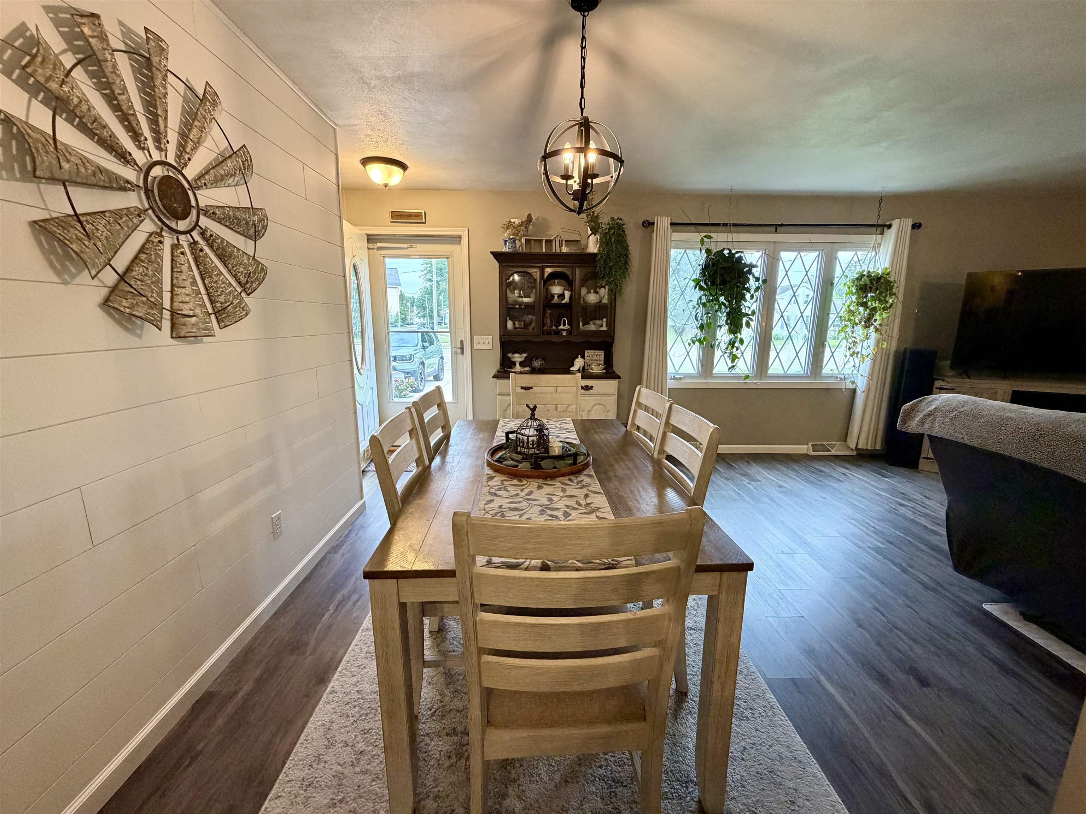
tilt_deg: -11.5
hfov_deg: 102.1
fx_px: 439
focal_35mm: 14
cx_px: 543
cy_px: 407
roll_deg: +0.1
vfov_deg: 85.7
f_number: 2.2
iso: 320
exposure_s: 1/60
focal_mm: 2.22
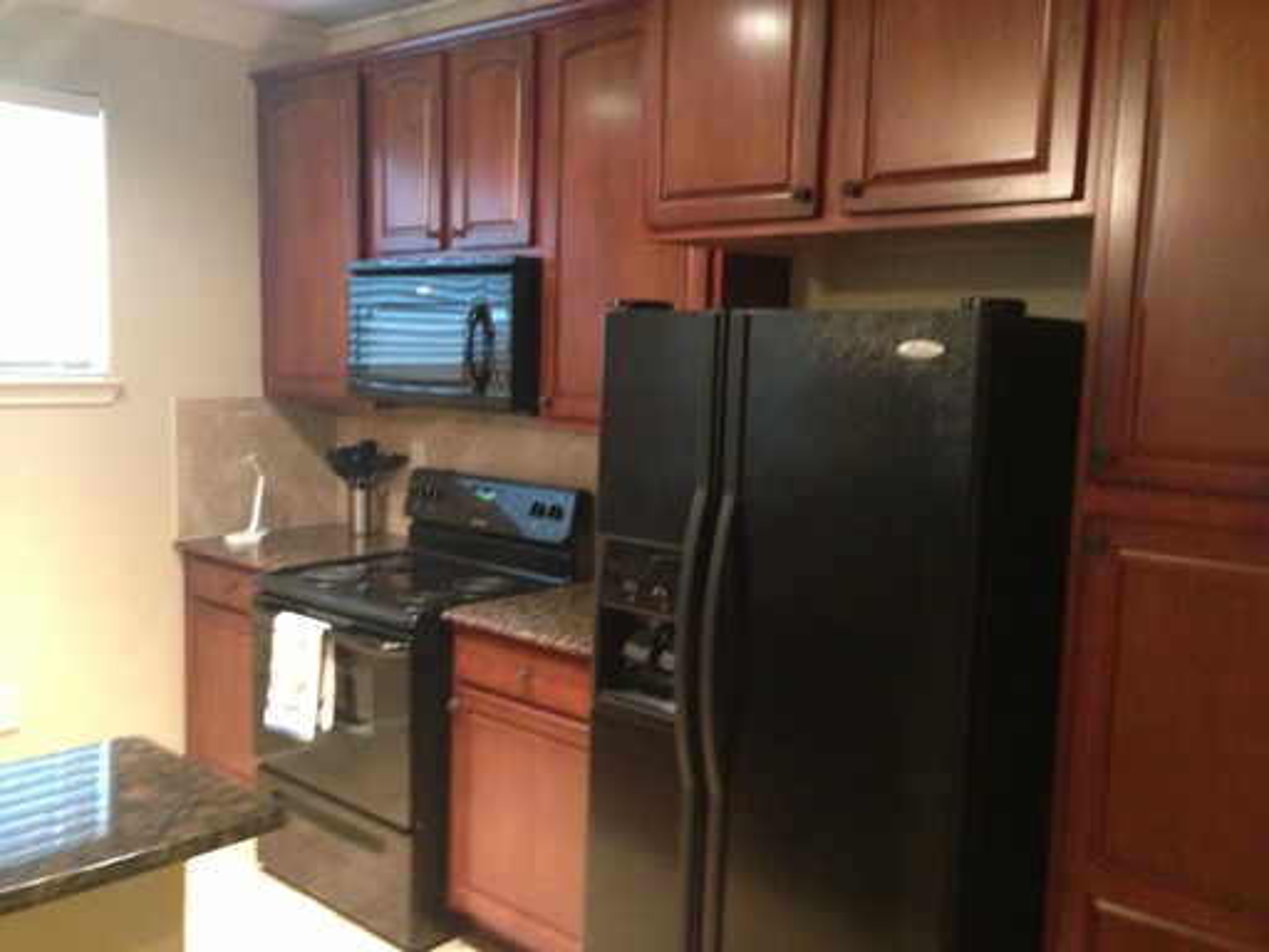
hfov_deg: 55.4
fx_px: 1210
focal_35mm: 33
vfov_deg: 42.9
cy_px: 476
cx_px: 634
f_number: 2.4
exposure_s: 1/15
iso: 640
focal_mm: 4.13
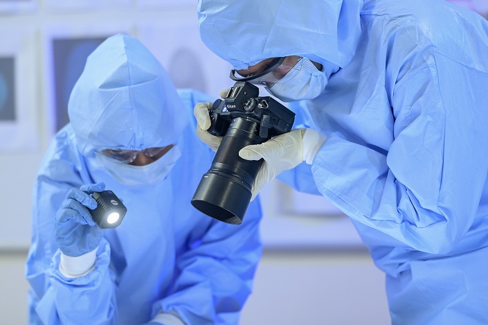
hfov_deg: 15.3
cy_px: 155
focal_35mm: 134
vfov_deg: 10.2
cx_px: 234
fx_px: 1815
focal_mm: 85
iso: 160
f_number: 1.8
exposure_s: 1/80
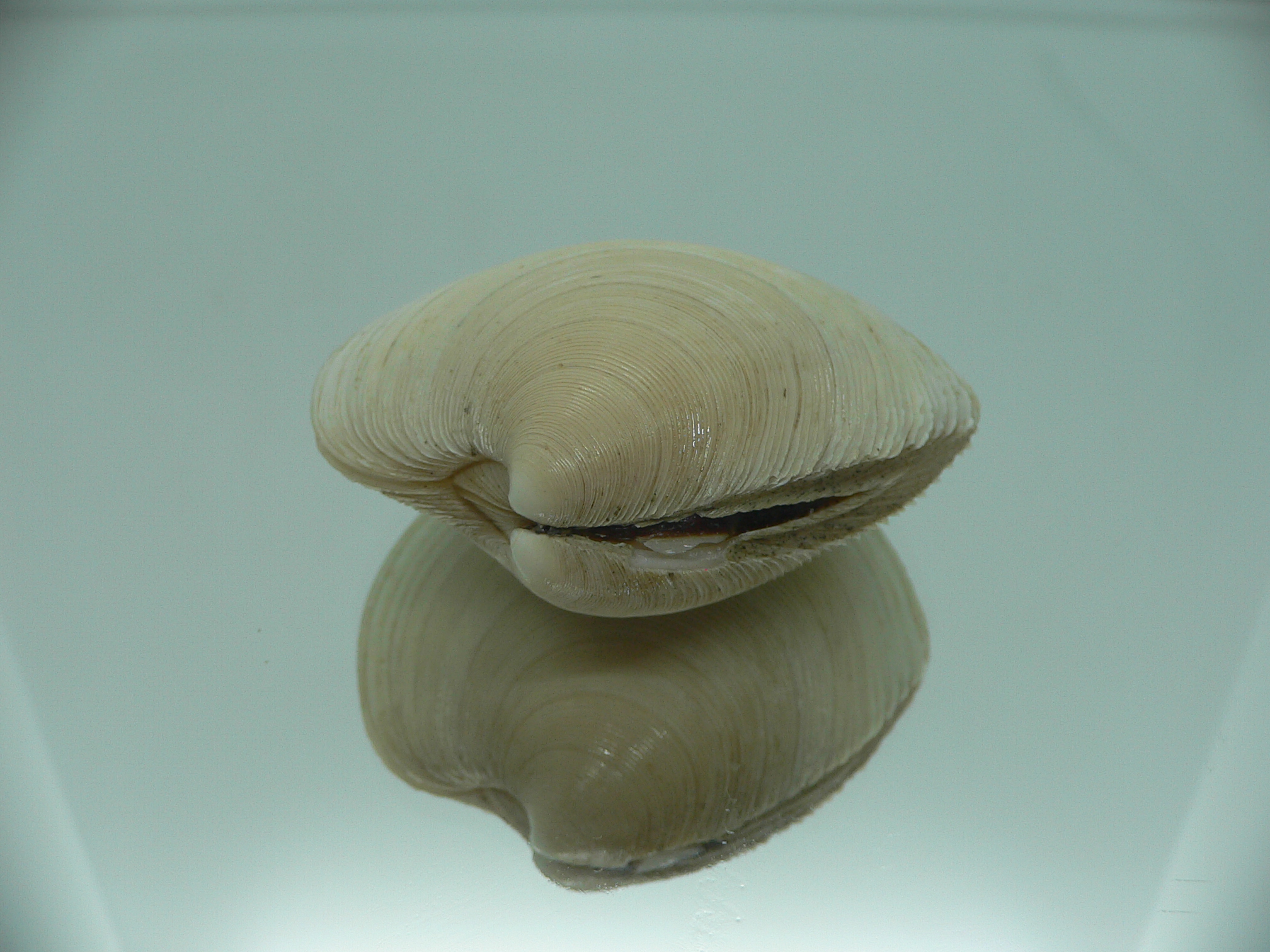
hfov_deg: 52.6
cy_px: 476
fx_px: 1284
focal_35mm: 35
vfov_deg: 40.7
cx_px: 635
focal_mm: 4.6
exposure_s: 1/60
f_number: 2.8
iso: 80
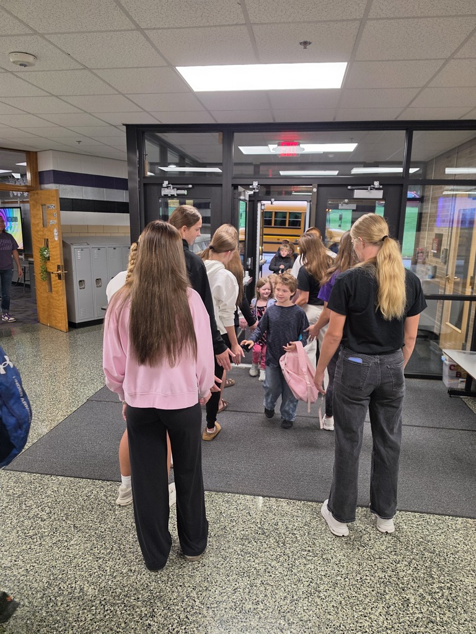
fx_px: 422
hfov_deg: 58.9
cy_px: 317
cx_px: 238
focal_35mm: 23
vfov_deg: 73.9
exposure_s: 1/120
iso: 125
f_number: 1.4
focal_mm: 6.5
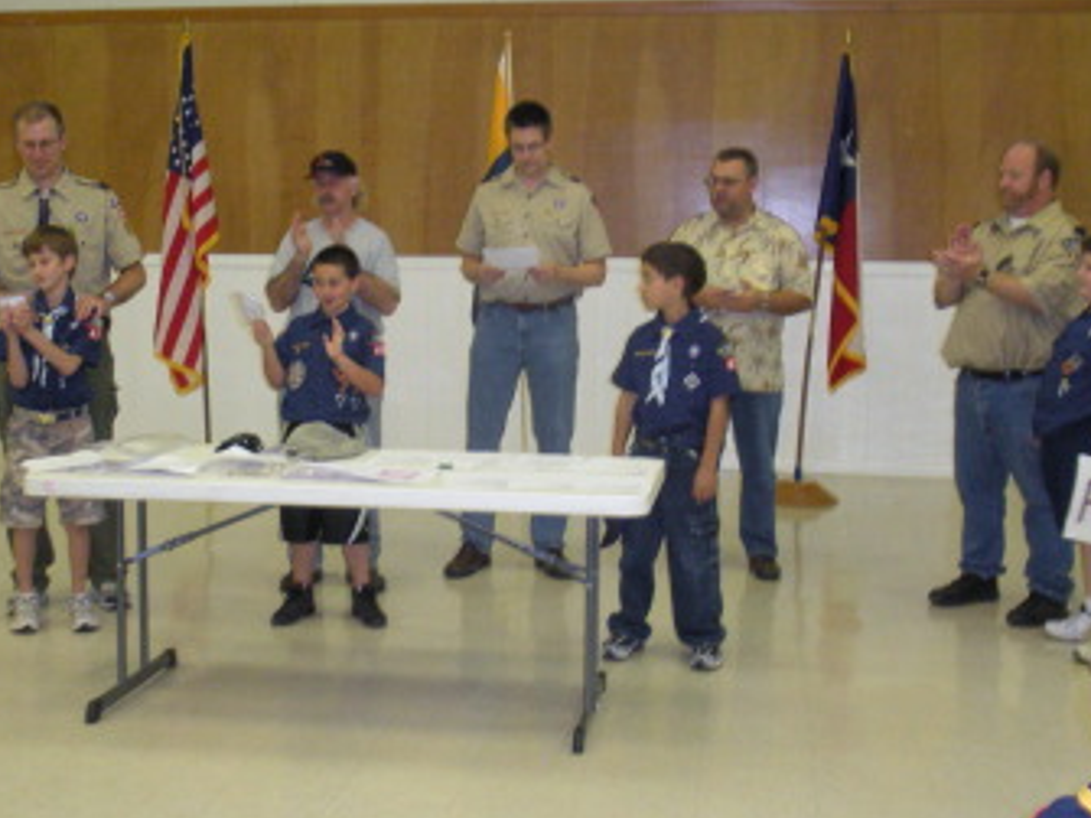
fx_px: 1544
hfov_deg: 38.9
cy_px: 358
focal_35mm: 49
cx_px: 547
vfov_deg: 29.6
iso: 366
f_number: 3.5
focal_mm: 6.3
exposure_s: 1/46.6
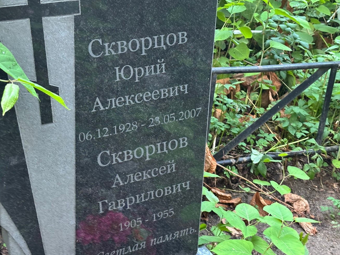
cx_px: 158
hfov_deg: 33.8
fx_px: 560
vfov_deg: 25.7
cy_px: 127
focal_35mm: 57
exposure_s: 1/30
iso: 320
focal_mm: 5.96
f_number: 1.6
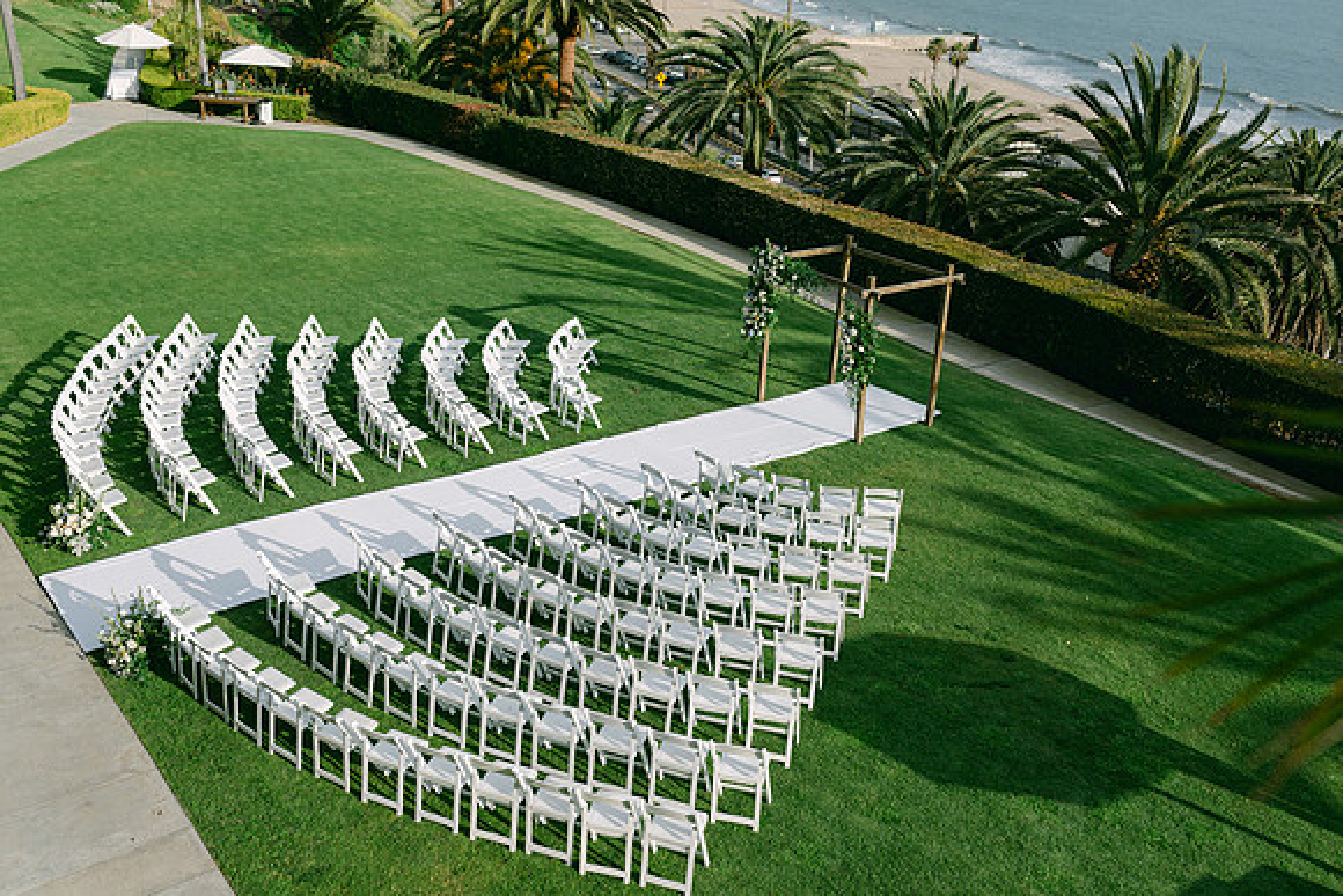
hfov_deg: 54.4
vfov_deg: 37.9
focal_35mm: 35
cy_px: 448
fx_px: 1306
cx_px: 672
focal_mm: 35
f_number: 4
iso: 125
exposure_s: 1/2000
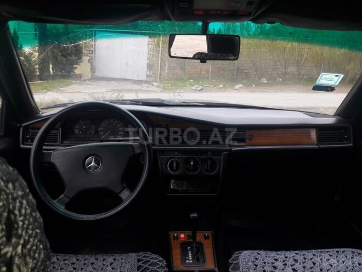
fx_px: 293
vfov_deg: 49.7
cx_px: 181
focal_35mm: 28
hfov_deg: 63.4
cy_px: 136
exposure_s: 1/141
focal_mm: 3.7
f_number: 1.9
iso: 40
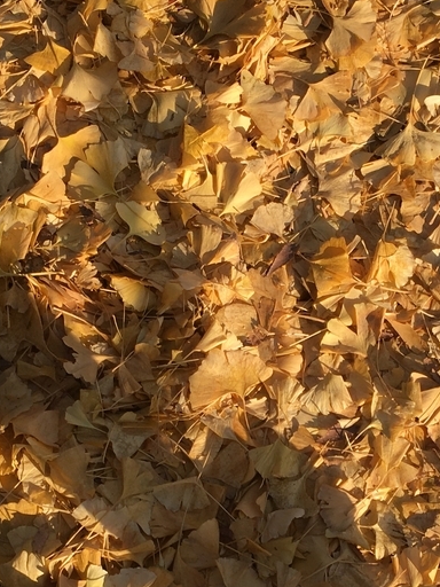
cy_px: 478
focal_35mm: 68
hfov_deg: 21.5
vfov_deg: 27.9
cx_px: 290
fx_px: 1152
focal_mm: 4.15
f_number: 2.2
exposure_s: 1/927
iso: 25
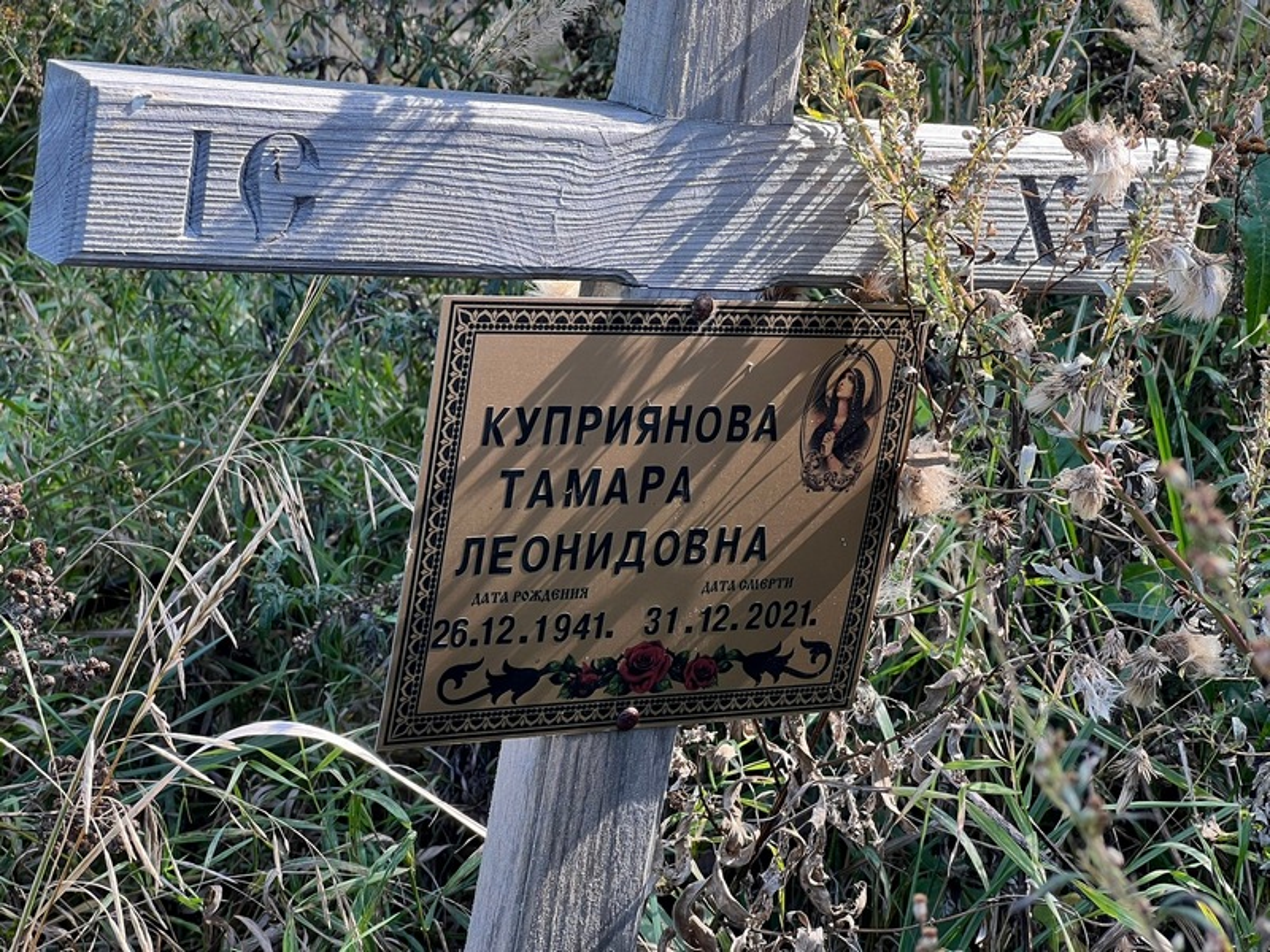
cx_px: 635
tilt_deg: -19.4
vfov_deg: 19.1
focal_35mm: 77
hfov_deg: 25.3
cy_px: 476
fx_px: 2825
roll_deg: +0.3
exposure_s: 1/99
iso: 40
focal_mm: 9
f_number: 2.8
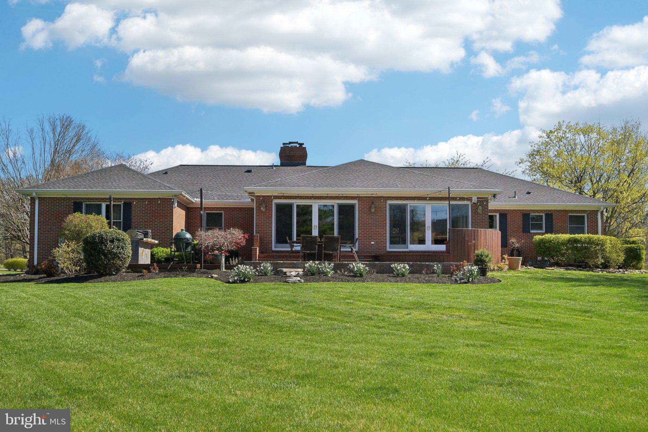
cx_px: 324
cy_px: 216
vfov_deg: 37.9
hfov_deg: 54.4
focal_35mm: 35
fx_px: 630
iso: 400
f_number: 8
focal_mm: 35
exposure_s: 1/2000
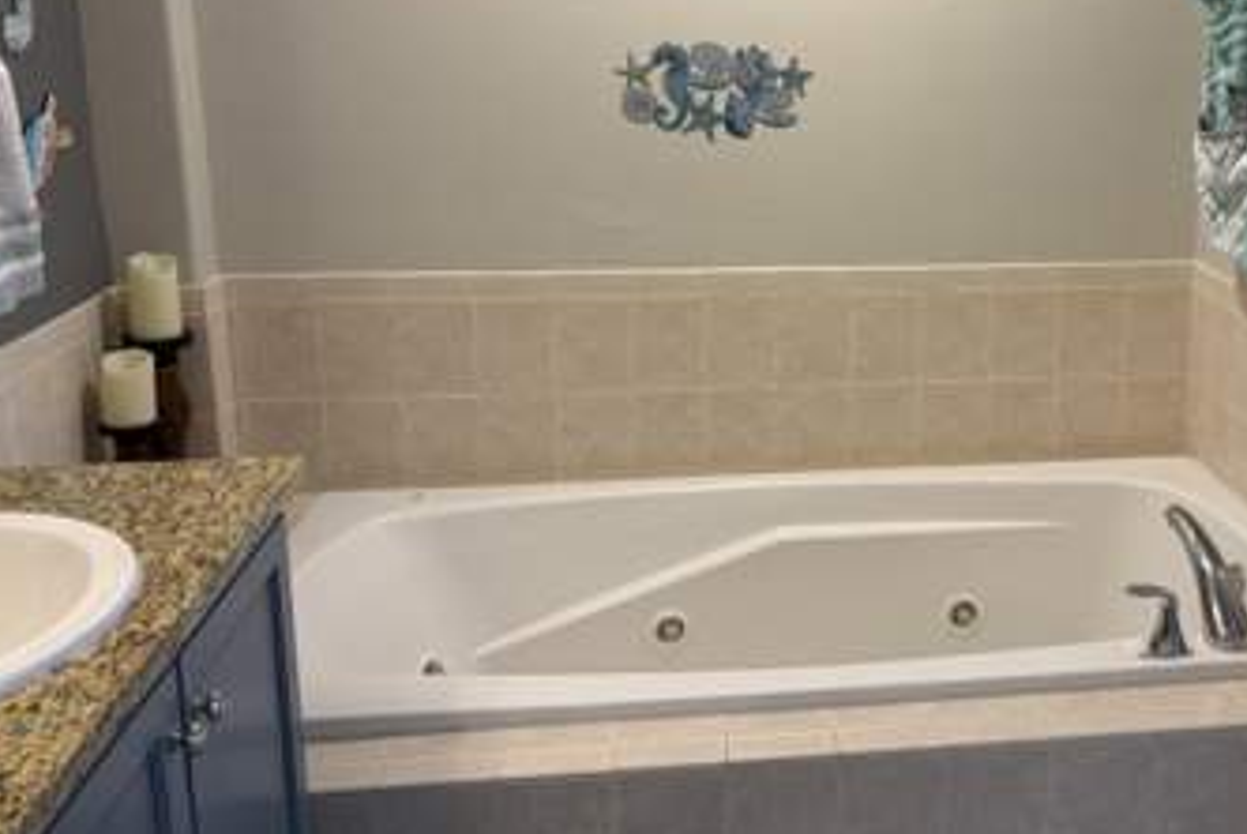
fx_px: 1352
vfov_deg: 33.9
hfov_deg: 48.4
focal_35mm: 39
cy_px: 265
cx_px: 868
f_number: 1.6
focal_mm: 5.96
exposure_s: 1/60
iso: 80
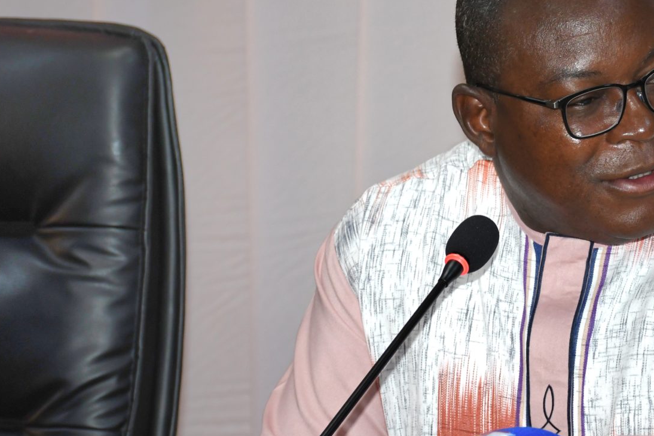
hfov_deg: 14.0
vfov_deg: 9.4
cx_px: 537
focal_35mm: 146
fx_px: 2652
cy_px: 224
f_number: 4.8
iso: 800
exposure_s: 1/80
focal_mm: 52
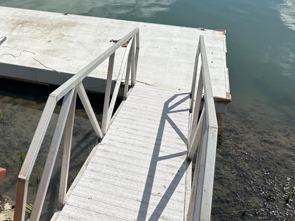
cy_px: 40
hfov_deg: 40.0
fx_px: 392
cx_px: 72
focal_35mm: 46
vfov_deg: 30.6
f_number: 1.78
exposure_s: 1/9709
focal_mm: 6.86
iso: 80
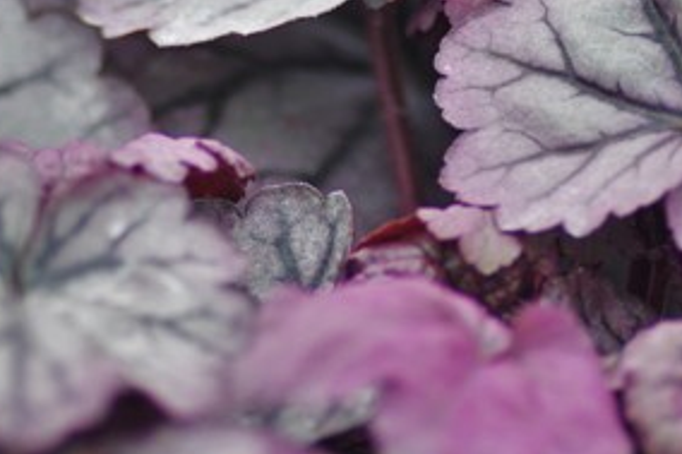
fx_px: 7497
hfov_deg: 5.2
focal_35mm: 396
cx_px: 327
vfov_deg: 3.5
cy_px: -59
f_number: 2.8
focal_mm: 100
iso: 200
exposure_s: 1/160
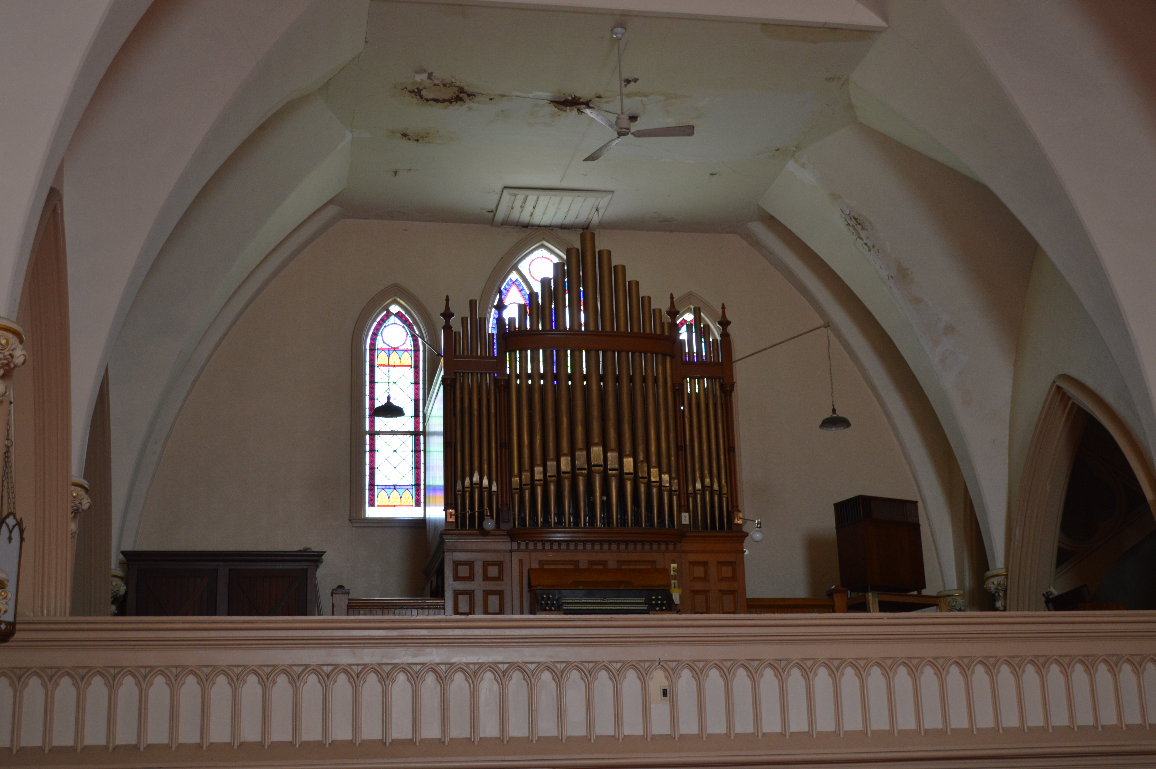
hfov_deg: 38.9
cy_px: 384
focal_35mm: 51
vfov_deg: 26.4
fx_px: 1636
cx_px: 578
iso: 400
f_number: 5
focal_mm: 34
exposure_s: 1/25
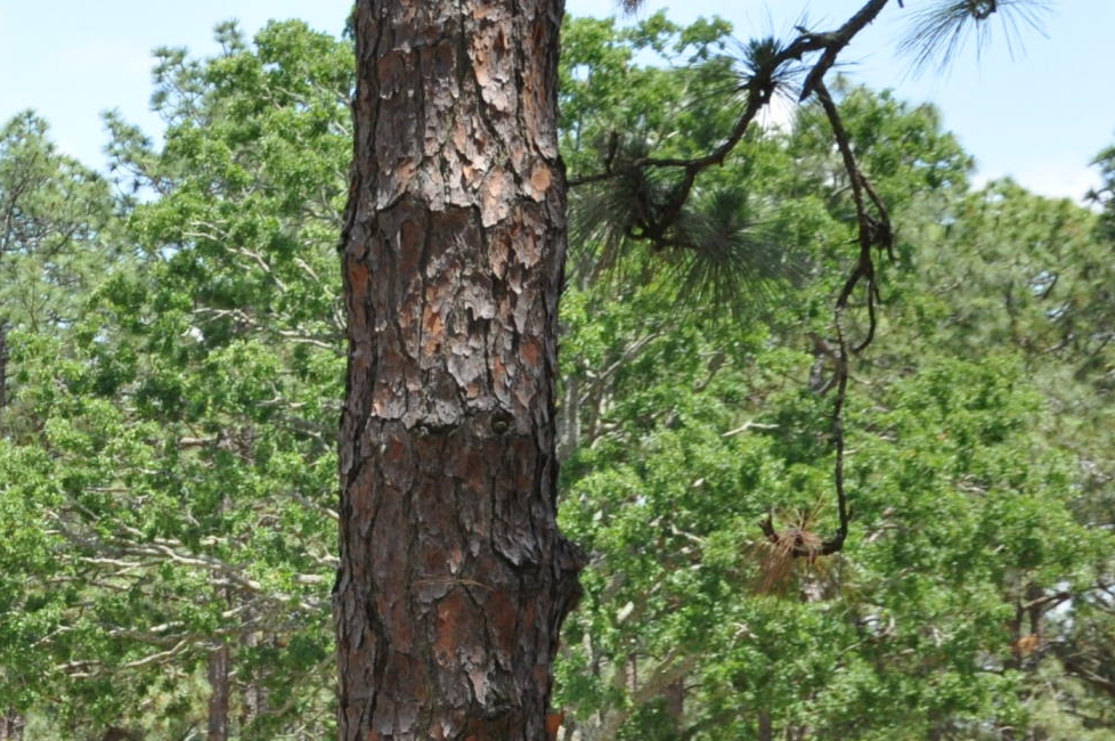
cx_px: -266
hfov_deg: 11.0
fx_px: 5693
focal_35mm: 184
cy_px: 596
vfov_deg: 7.4
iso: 1000
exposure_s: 1/1600
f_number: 7.1
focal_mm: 40
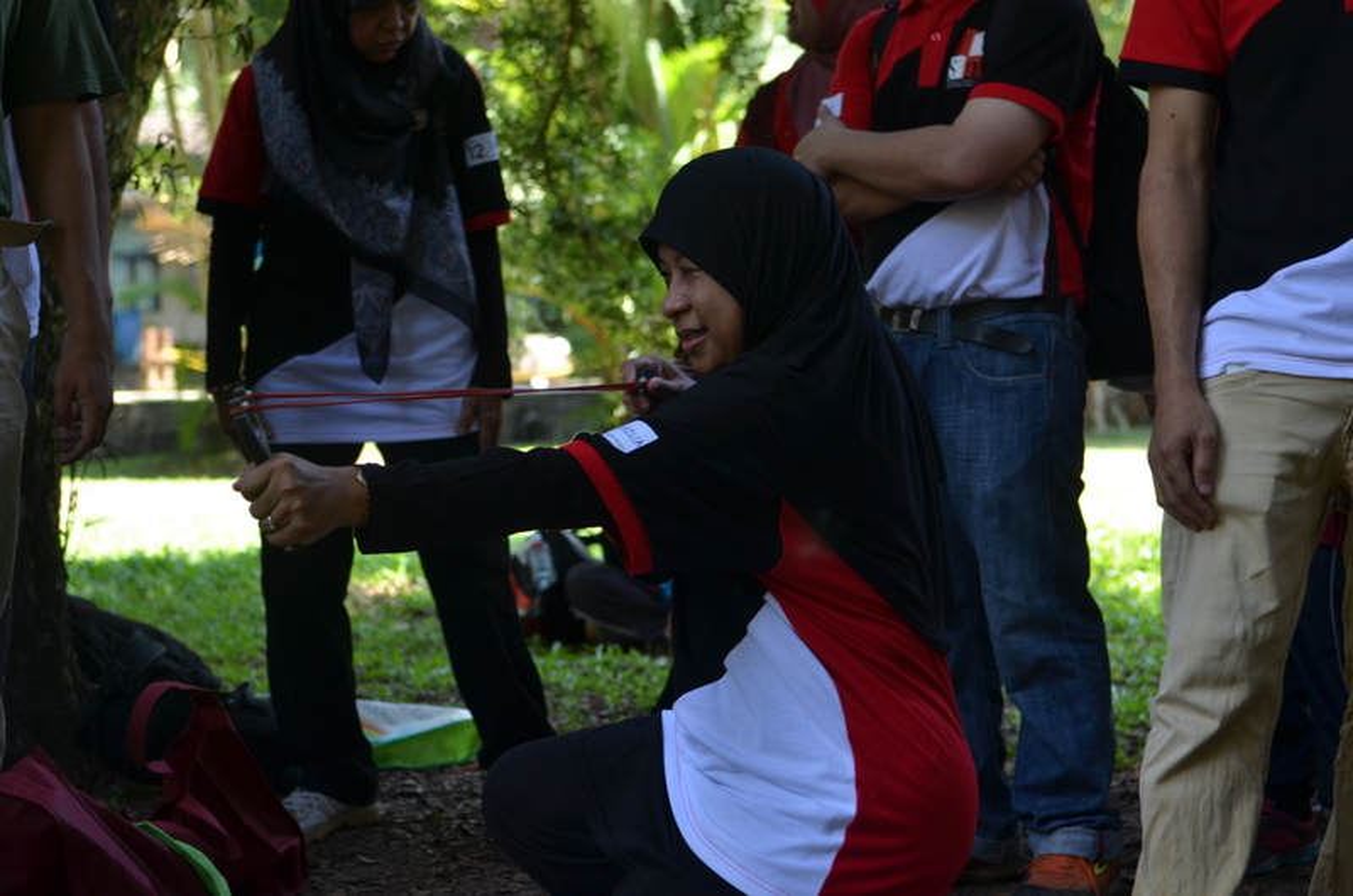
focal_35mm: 82
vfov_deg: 16.5
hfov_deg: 24.7
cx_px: 676
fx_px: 3094
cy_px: 448
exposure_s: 1/125
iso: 250
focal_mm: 55
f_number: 4
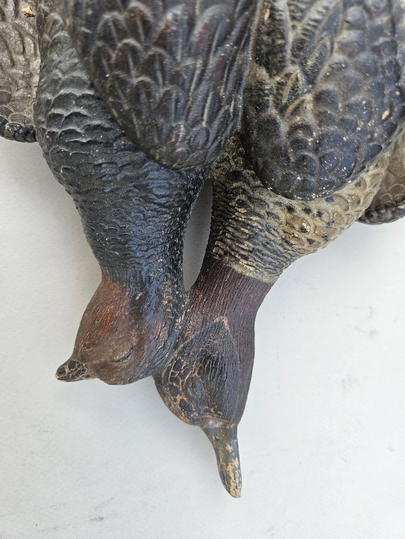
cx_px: 202
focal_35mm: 23
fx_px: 359
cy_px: 270
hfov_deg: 58.9
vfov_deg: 73.9
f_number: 1.8
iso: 25
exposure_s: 1/127
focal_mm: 5.4
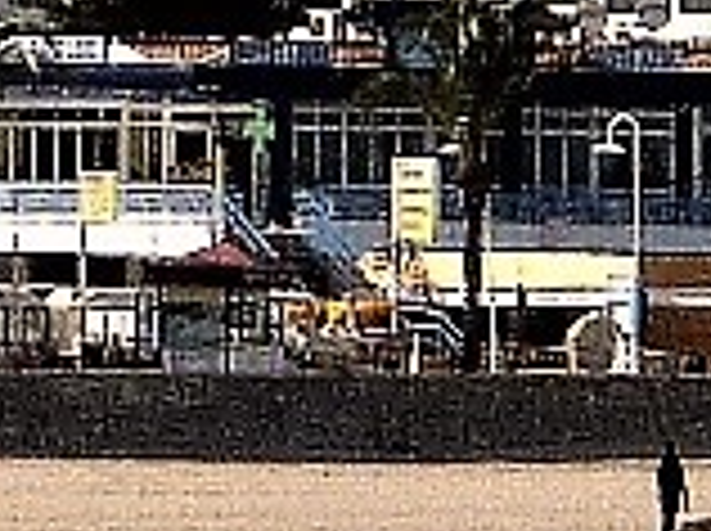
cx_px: 400
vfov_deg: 1.2
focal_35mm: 1212
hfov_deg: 1.6
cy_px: -130
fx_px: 24856
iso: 80
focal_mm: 17
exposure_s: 1/640
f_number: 5.6
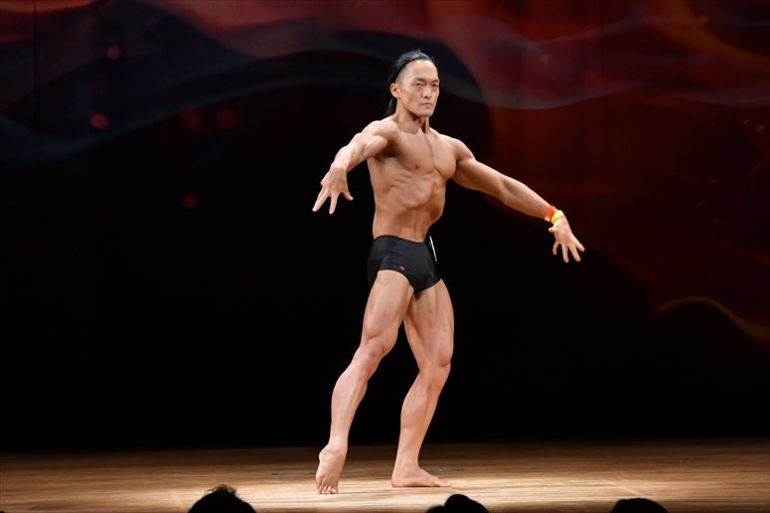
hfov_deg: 8.1
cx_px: 385
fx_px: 5452
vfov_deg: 5.4
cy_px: 256
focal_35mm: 255
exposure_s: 1/400
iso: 3200
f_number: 5.6
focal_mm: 170
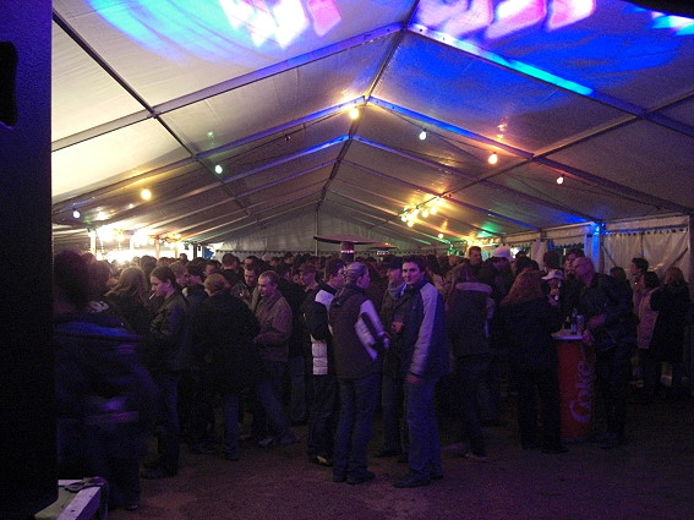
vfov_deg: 37.7
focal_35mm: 38
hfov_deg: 49.0
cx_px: 347
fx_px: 762
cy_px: 260
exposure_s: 1/8
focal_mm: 7.9
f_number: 2.8
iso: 800
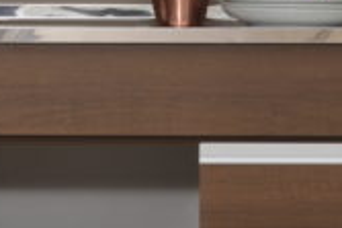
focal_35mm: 551
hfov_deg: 3.7
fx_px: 5229
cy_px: -130
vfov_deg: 2.5
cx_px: 322
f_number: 10
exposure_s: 1/200
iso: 400
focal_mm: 85
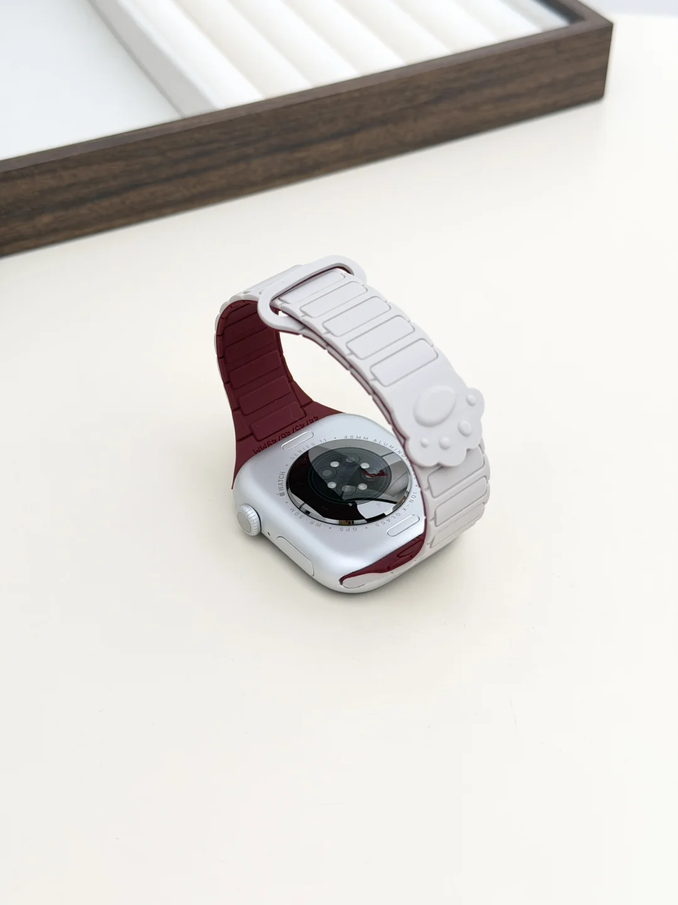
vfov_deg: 39.7
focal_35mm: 48
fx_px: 1254
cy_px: 452
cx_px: 339
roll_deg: +1.6
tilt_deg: -42.1
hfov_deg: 30.3
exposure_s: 1/50
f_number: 1.78
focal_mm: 6.76
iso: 80
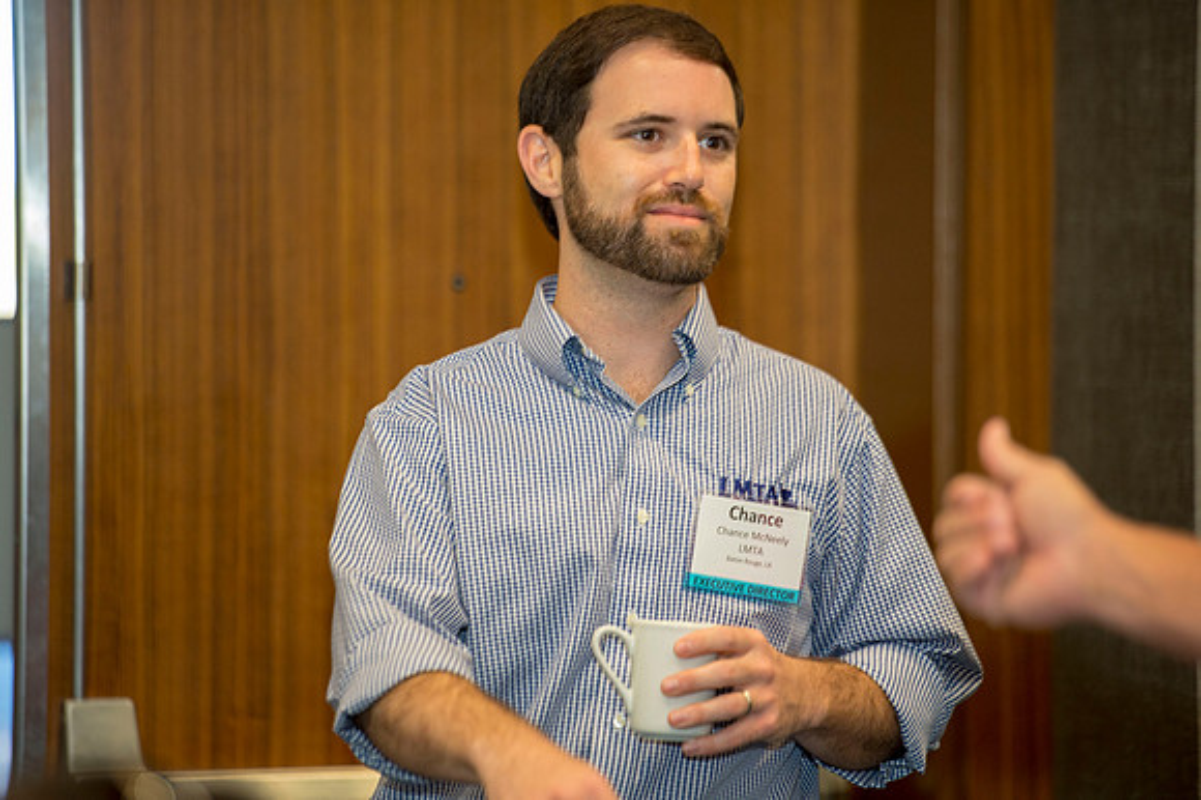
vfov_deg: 7.0
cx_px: 600
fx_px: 6501
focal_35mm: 195
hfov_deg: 10.6
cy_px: 400
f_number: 2.8
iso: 1600
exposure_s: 1/160
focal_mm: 195
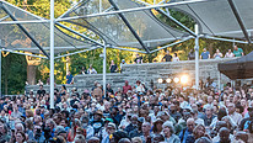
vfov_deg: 15.0
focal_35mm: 80
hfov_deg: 26.4
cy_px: 128
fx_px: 537
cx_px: 82
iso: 4000
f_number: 4
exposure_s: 1/640
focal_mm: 27
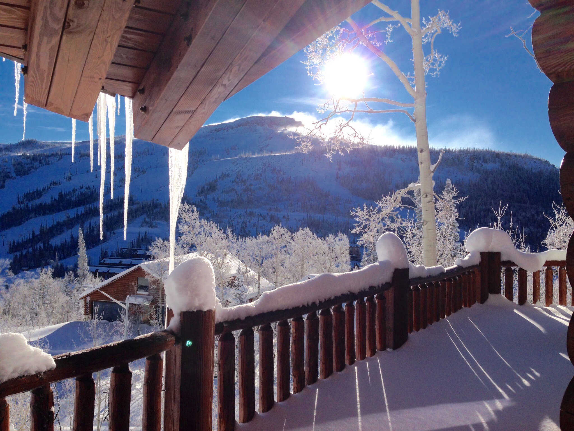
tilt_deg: -4.0
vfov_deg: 42.9
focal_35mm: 33
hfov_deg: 55.4
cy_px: 216
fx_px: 547
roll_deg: -1.6
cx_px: 287
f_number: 2.4
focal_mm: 4.12
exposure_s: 1/3390
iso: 50
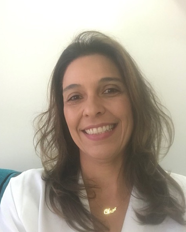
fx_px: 234
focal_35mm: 34
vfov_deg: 52.8
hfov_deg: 43.4
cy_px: 111
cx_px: 94
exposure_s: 1/17
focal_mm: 2.87
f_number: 2.2
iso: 200
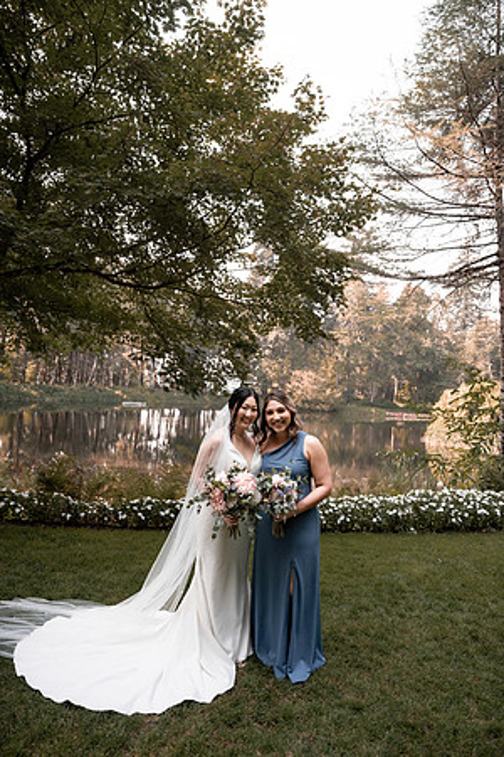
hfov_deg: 53.1
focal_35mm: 24
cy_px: 378
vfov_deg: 73.7
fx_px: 504
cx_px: 252
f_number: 2.8
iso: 250
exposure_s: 1/640
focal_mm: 24
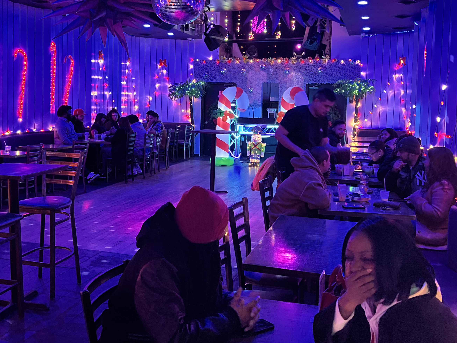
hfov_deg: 46.6
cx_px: 193
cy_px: 136
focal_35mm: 40
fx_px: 528
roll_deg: -1.6
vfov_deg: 35.8
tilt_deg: -4.7
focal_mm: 5.7
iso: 640
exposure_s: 1/30
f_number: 1.5
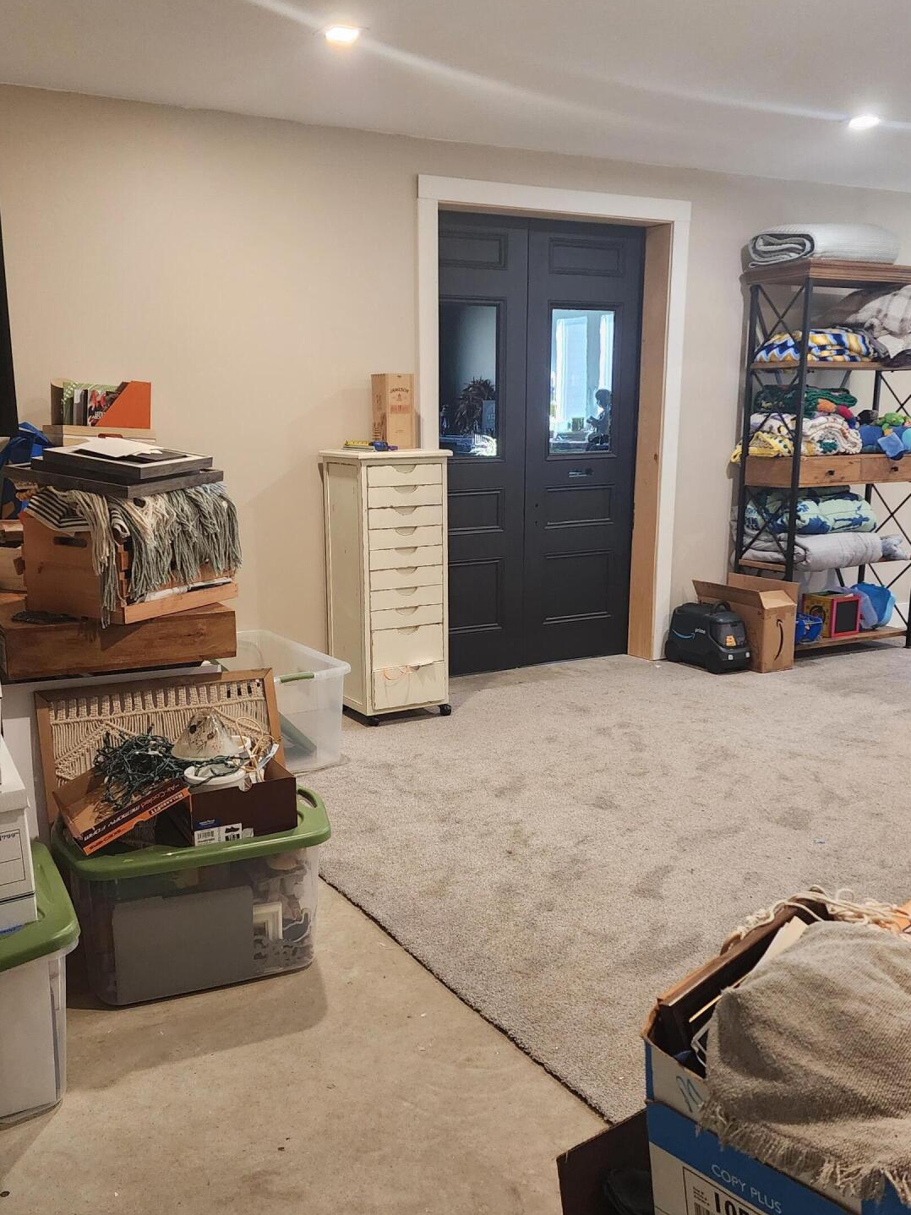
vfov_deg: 56.7
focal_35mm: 32
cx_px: 417
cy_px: 662
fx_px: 1123
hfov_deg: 44.1
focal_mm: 6.4
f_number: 1.8
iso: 800
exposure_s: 1/120
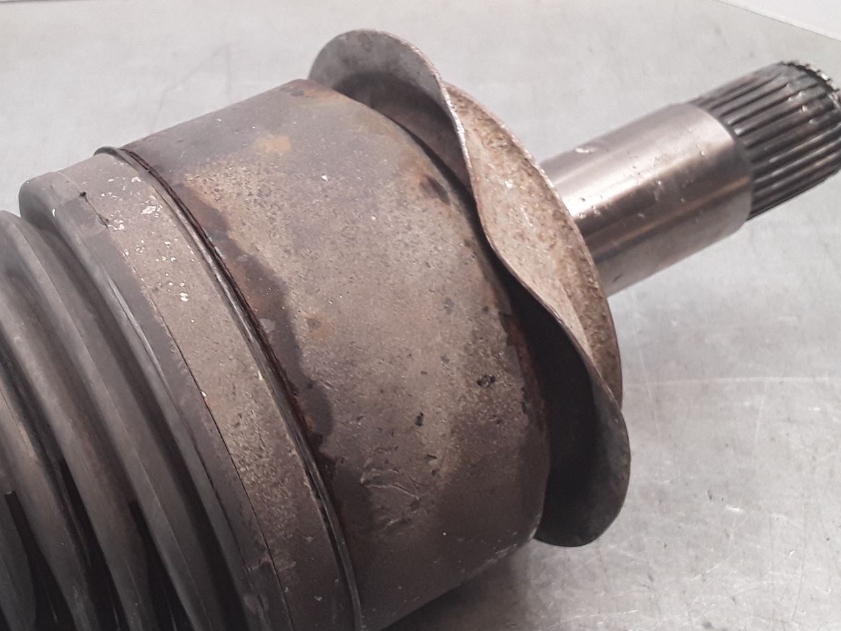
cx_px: 295
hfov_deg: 40.8
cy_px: 300
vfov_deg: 31.5
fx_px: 1117
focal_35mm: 46
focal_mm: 2.91
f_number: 1.9
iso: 50
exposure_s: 1/50
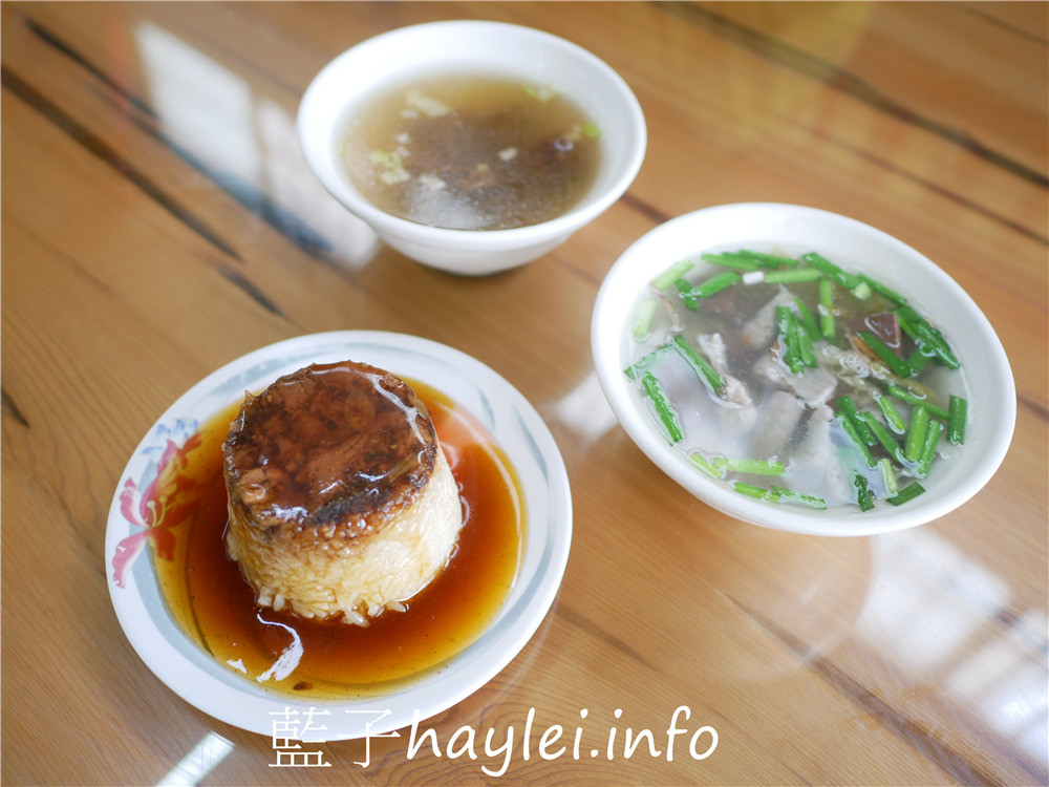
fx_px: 909
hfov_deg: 60.0
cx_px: 524
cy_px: 394
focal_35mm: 30
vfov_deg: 46.8
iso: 250
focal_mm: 15
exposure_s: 1/60
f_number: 1.7
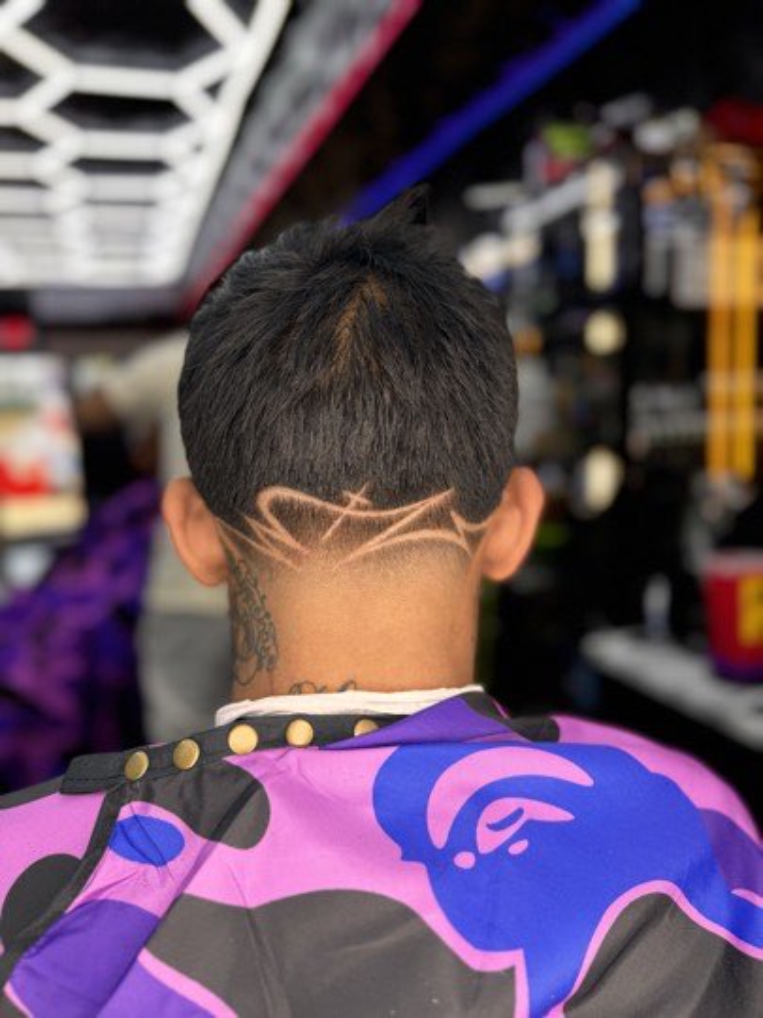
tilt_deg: -9.5
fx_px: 705
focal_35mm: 24
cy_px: 509
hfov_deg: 56.8
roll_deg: +2.8
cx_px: 382
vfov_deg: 71.6
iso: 50
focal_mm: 6.76
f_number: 1.78
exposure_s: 1/129
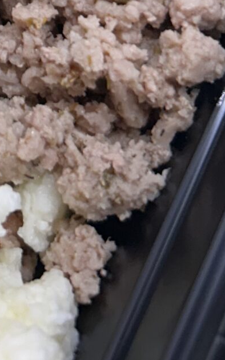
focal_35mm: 112
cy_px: -217
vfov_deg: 16.5
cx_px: -135
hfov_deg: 11.1
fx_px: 1098
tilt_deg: -62.4
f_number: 1.5
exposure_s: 1/120
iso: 64
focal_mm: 5.7
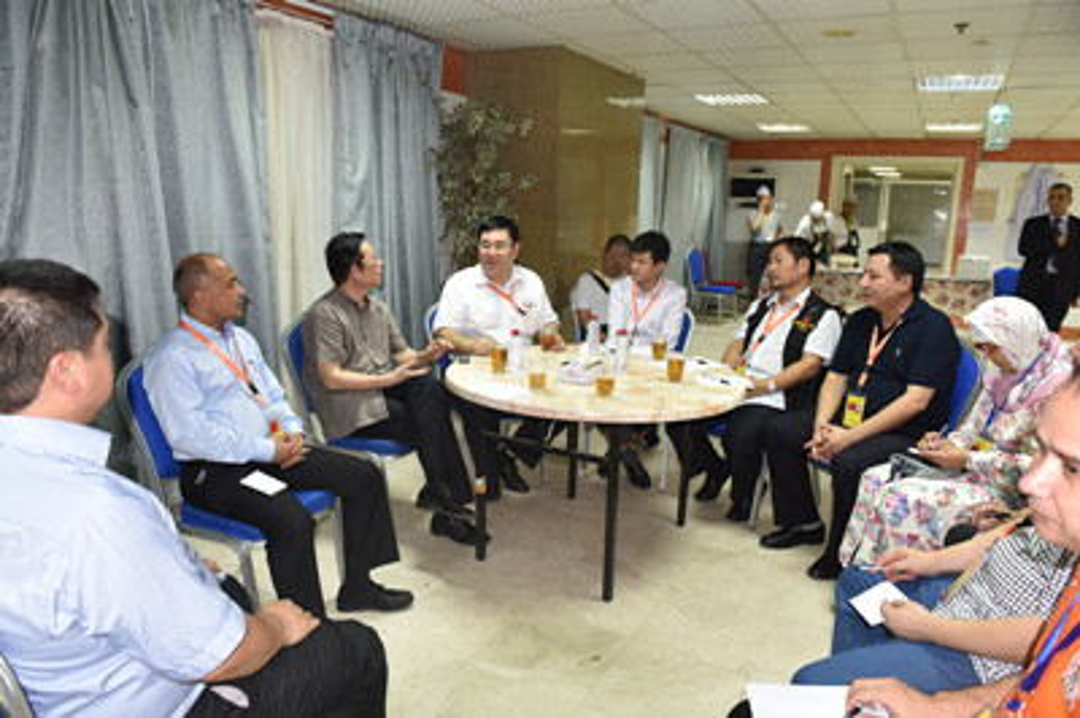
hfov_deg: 73.8
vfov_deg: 53.1
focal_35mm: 24
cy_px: 359
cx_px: 540
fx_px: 719
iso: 1600
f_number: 5
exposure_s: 1/60
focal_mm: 24
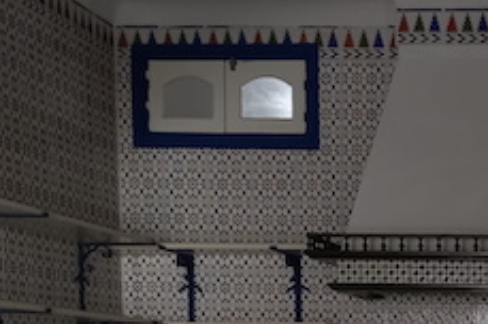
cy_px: 541
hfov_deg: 21.2
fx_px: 1232
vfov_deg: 13.7
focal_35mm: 91
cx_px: 550
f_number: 2
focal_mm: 4.6
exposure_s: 1/50
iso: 200
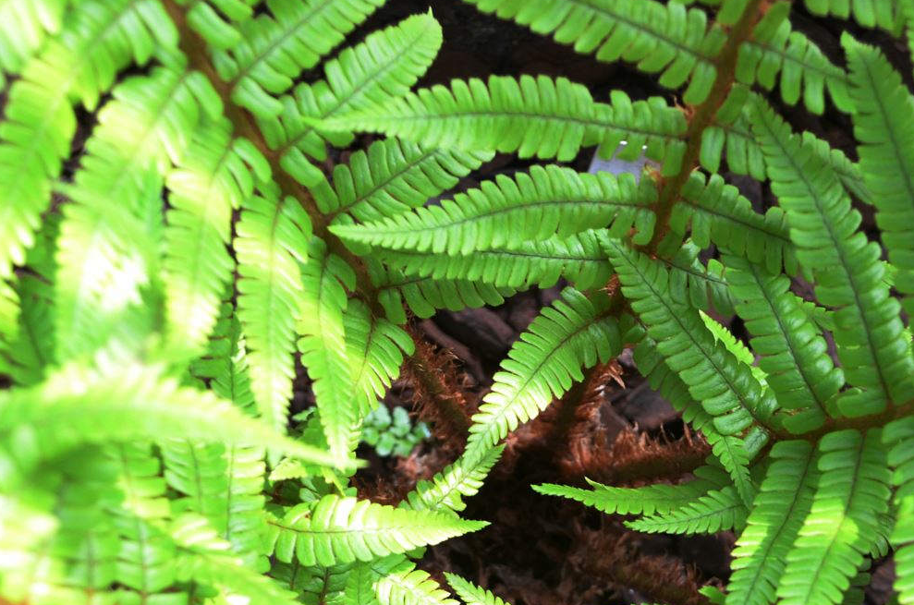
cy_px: 585
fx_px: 1799
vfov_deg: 18.7
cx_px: 579
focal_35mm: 71
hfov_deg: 28.4
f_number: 4
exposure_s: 1/200
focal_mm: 22
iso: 400
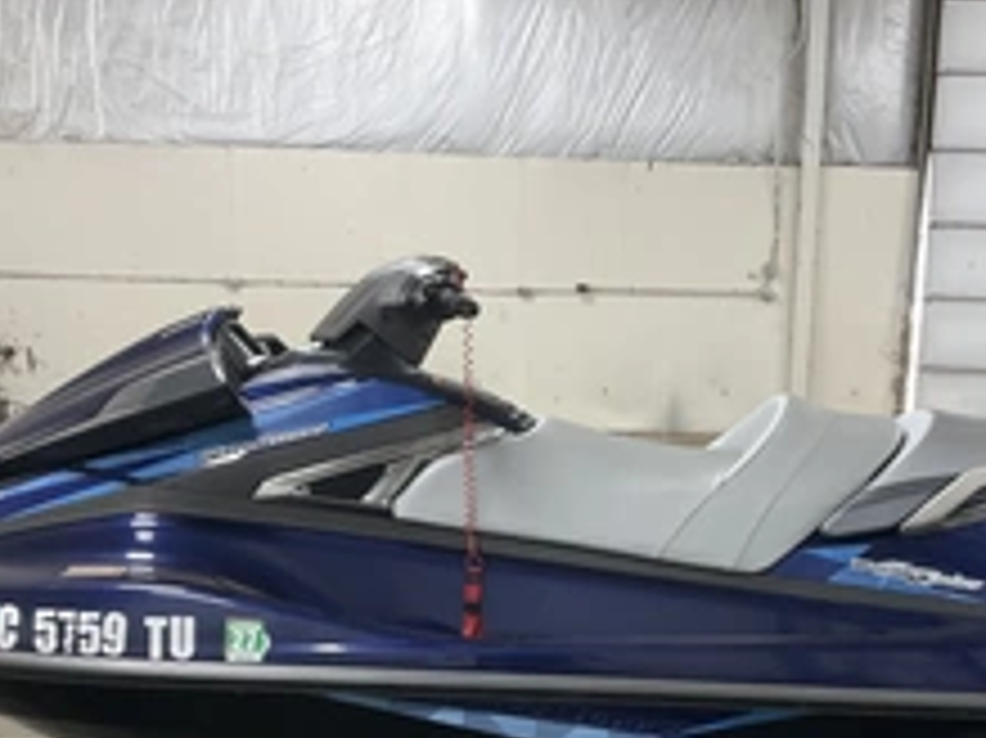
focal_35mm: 53
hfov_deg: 35.9
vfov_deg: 26.6
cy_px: 657
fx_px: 1509
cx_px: 644
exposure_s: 1/60
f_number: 1.8
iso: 200
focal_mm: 3
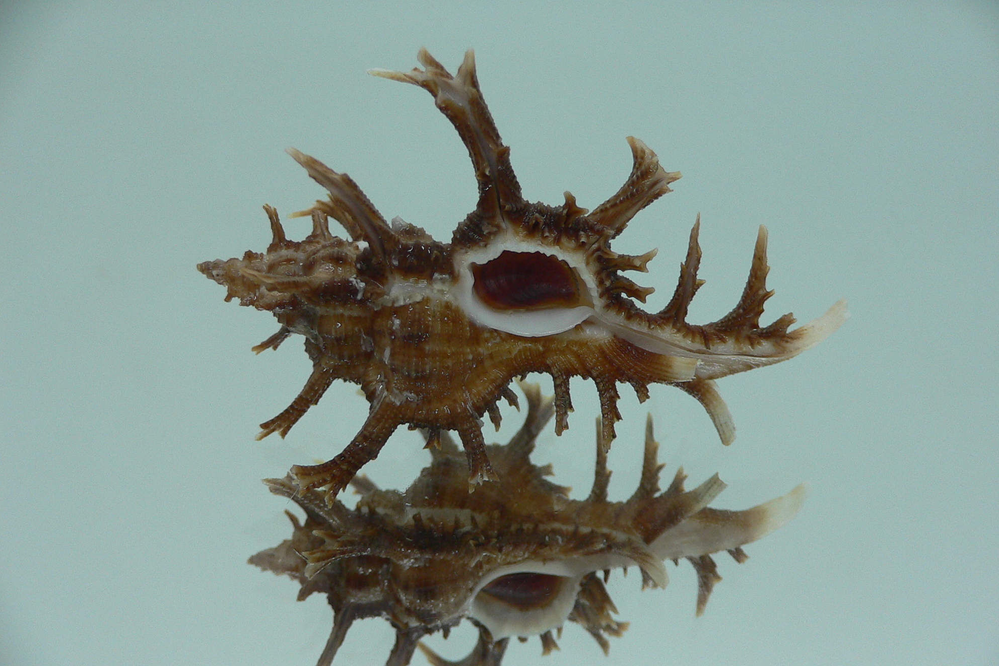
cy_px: 354
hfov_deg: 51.9
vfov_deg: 35.9
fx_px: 1027
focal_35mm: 37
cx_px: 507
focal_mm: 4.6
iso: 100
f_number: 2.8
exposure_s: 1/60
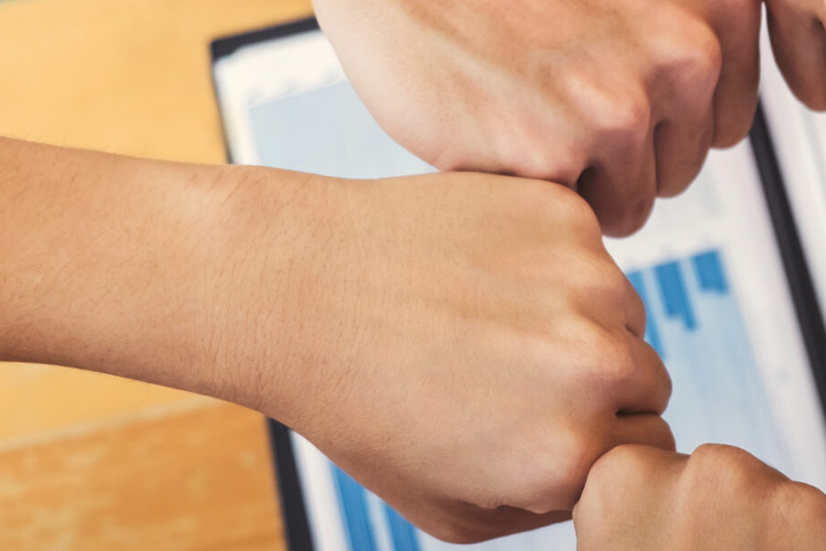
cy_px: 324
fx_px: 2249
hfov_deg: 20.2
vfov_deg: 14.0
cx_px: 828
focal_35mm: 98
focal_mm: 23.3
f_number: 3.2
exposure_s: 1/80
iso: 320
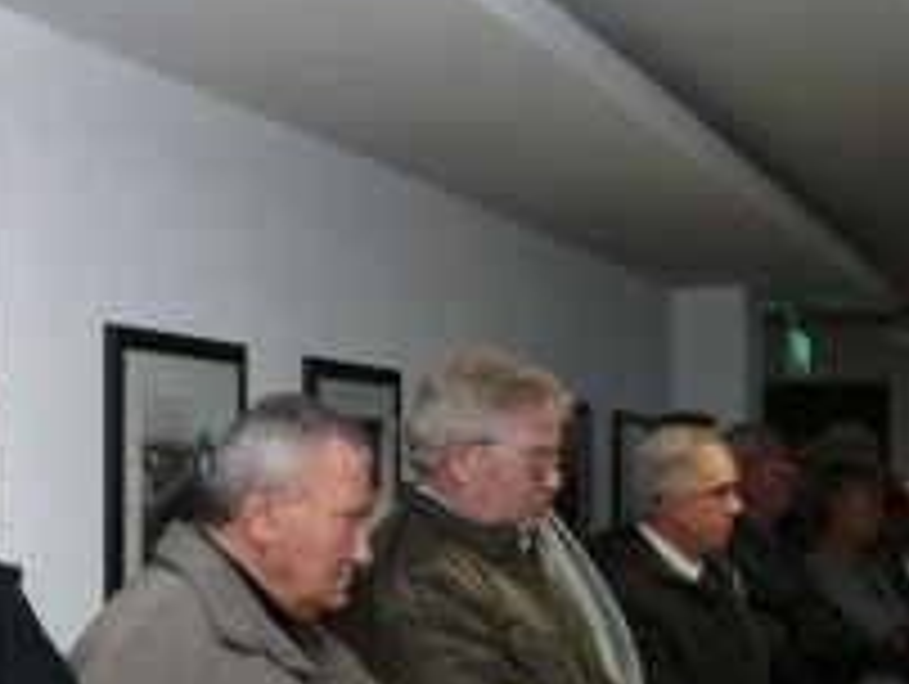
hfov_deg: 24.1
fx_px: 2051
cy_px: 630
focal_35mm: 78
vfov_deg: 18.6
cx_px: 54
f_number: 2.8
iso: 100
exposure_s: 1/30
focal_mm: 7.4
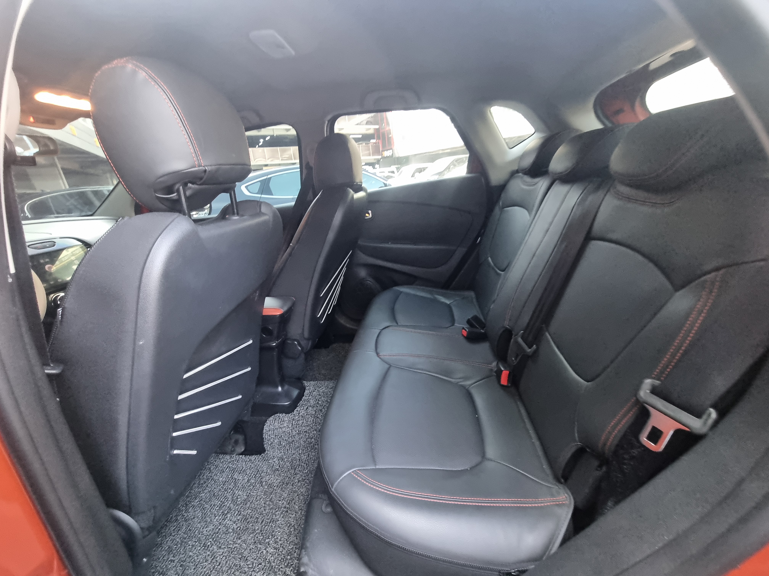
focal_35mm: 13
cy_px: 288
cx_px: 384
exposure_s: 1/60
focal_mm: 2.2
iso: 400
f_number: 2.2
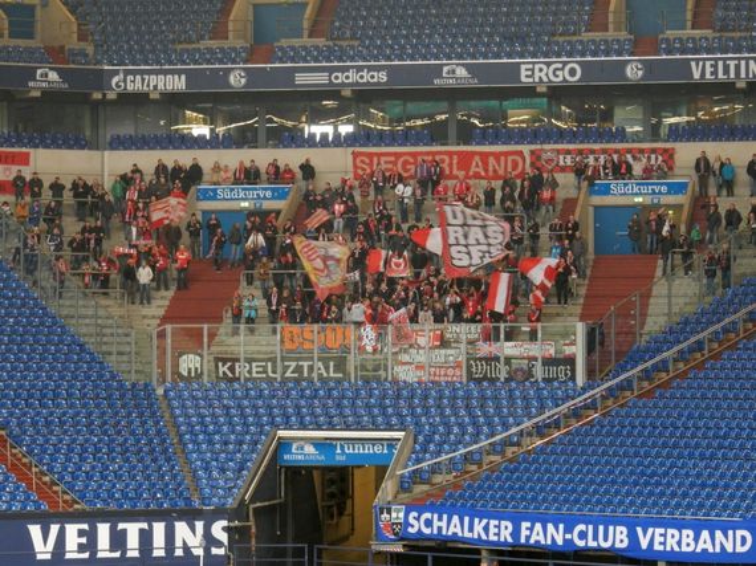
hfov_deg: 12.1
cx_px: 378
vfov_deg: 9.0
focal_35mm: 164
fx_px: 3580
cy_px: 283
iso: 450
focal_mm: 29.2
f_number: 6
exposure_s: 1/30
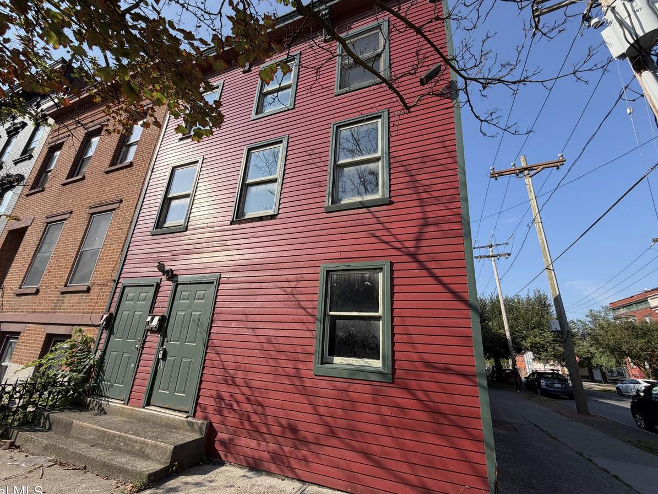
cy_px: 251
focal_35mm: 15
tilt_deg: +18.6
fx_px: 285
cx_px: 317
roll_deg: -4.2
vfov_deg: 81.7
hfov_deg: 98.1
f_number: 2.2
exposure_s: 1/770
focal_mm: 2.22
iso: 32
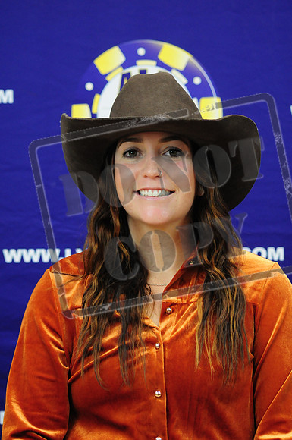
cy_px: 220
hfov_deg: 13.0
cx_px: 146
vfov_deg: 19.5
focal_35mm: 105
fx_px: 1281
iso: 1250
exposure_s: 1/125
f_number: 4
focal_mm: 70
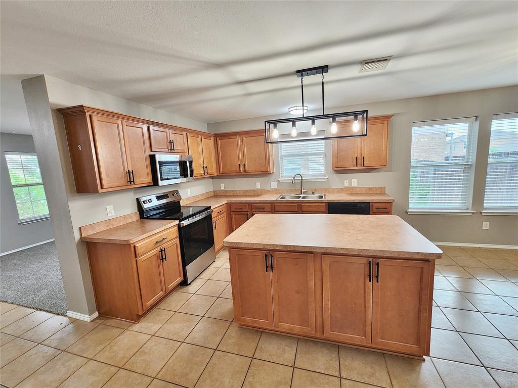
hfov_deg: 106.2
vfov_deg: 89.9
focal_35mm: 13
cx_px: 259
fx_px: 195
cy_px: 194
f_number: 2.2
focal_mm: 2.2
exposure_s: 1/60
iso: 200
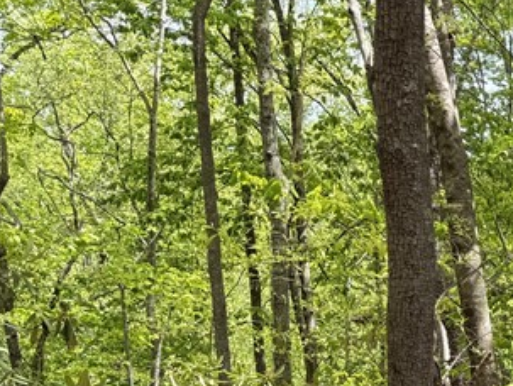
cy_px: 630
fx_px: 1202
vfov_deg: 16.2
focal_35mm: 81
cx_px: 770
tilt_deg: -17.1
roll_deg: -3.1
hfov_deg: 20.6
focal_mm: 6.76
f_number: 1.78
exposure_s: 1/654
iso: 80
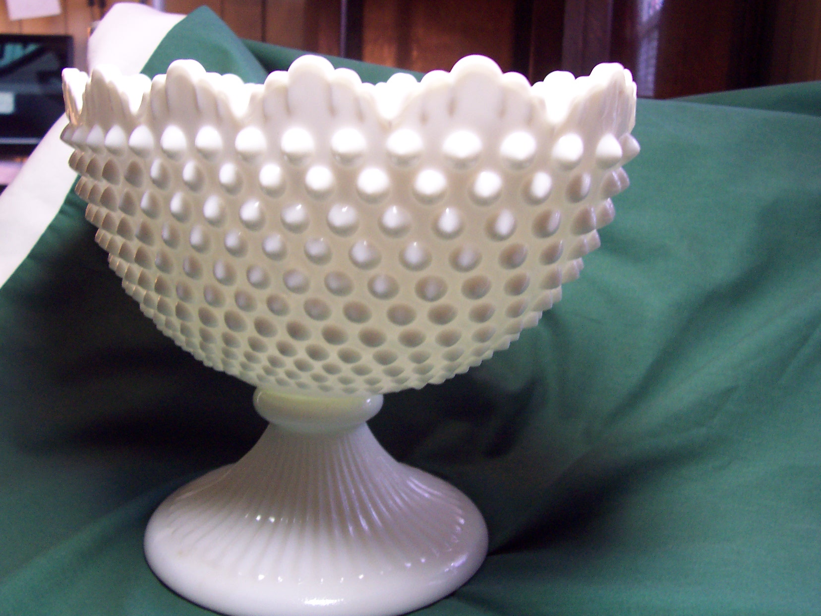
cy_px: 308
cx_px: 410
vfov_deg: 38.7
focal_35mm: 37
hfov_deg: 50.1
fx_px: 878
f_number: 2.8
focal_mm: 5.6
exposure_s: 1/30
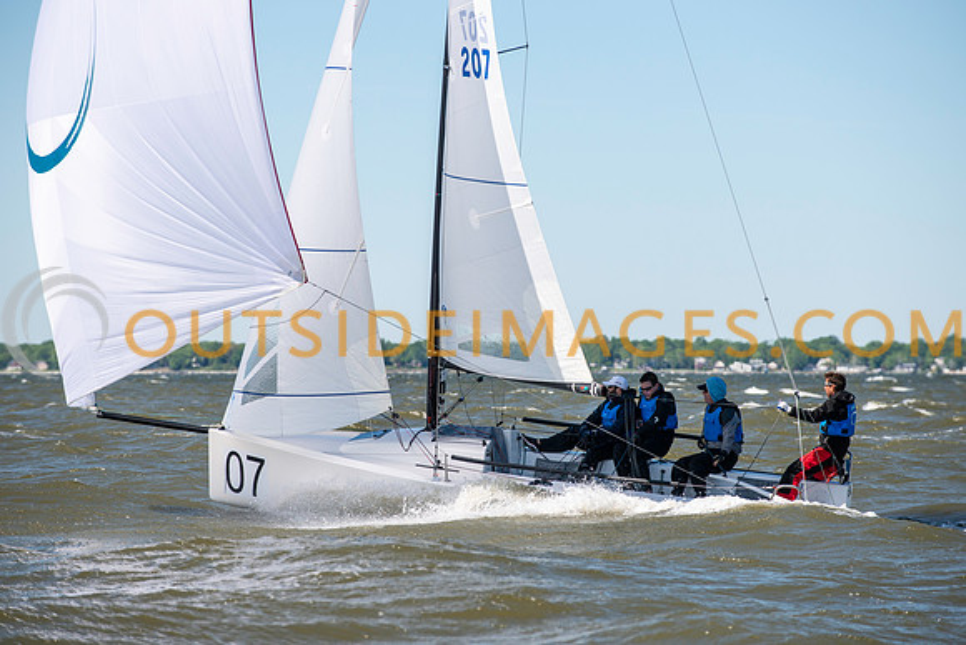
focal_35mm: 186
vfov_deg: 7.4
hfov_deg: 11.0
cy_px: 322
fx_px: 5004
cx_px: 483
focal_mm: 175
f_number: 5
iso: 320
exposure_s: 1/2500
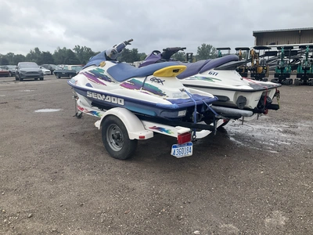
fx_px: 262
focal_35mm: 29
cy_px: 118
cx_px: 156
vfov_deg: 48.2
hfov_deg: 61.7
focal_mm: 3
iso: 25
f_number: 1.8
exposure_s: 1/792
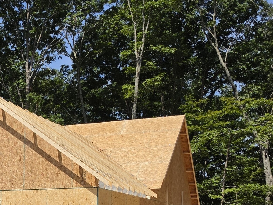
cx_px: -62
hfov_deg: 23.5
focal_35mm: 75
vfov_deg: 18.5
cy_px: 252
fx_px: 592
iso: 64
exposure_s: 1/7939
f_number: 1.4
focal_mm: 6.5
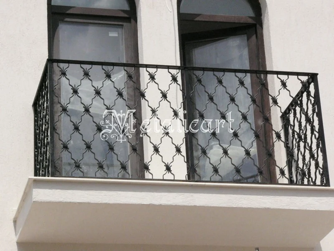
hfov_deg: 15.6
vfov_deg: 11.8
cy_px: 126
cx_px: 167
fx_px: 1216
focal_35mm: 126
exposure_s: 1/2000
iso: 400
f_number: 8
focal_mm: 20.9
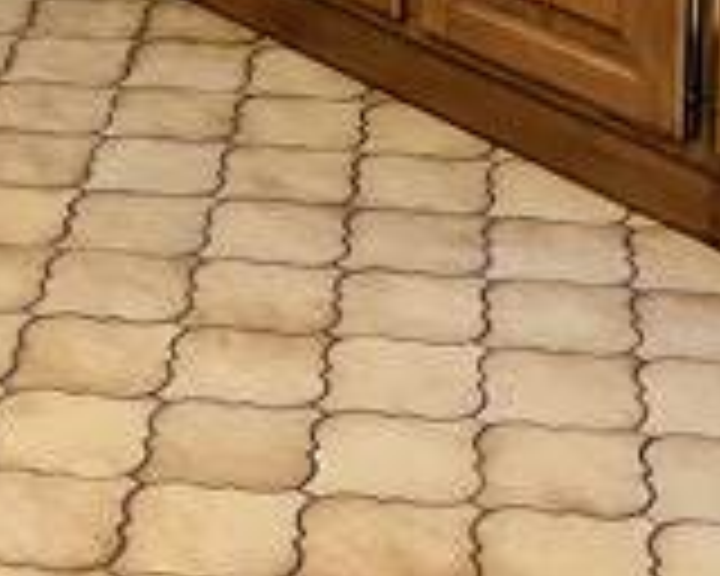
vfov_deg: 11.0
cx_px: 162
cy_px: -585
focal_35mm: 127
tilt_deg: -7.9
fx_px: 2706
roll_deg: +1.0
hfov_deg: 15.1
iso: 400
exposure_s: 1/50
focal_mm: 5.1
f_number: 1.6
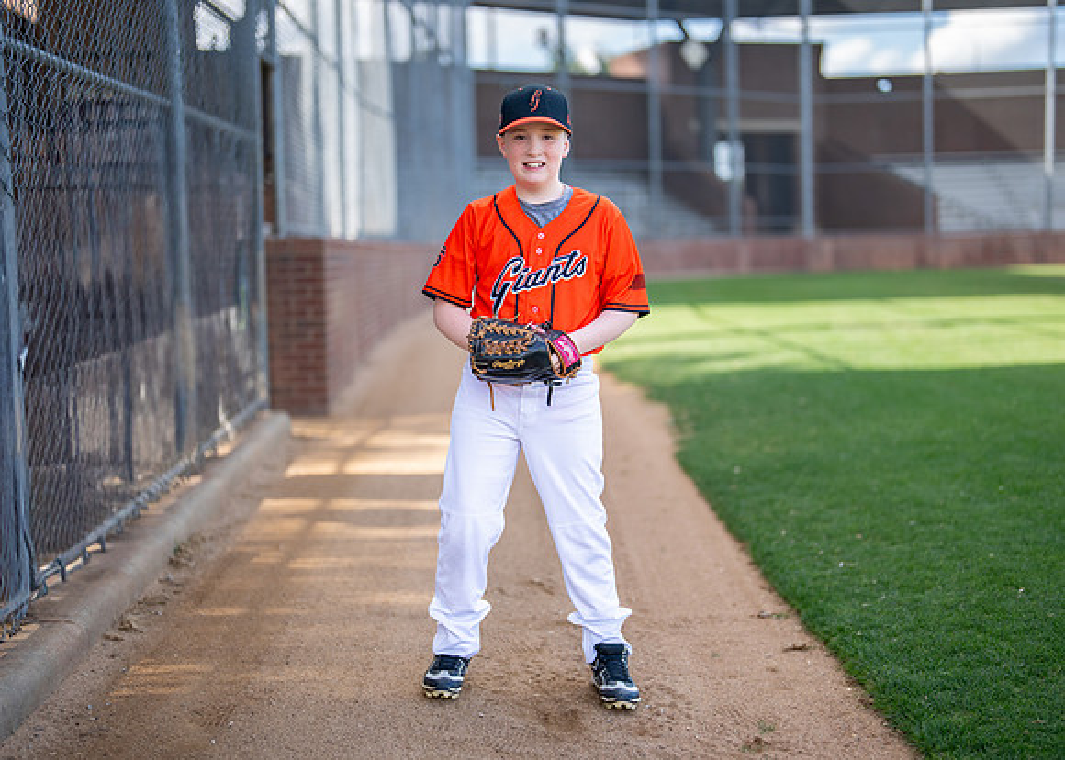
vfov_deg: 25.3
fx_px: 1696
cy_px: 394
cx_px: 536
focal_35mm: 56
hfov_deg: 34.9
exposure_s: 1/2000
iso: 125
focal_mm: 50
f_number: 1.2
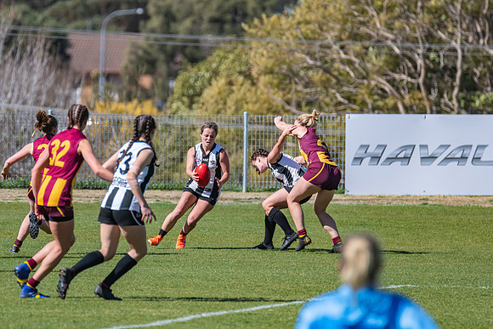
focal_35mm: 863
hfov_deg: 2.4
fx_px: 11816
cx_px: 240
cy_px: 164
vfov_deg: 1.6
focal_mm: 550
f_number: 8
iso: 800
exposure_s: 1/3200
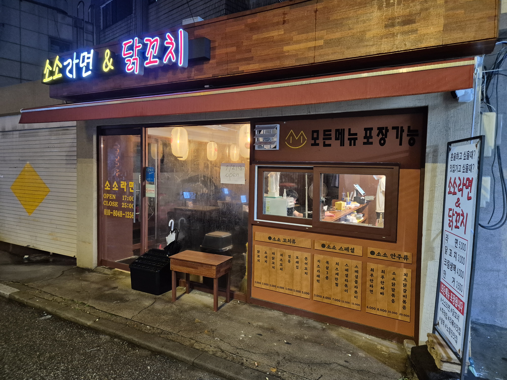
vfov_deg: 58.9
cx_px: 254
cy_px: 190
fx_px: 337
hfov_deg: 73.9
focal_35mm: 23
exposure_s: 1/60
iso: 1000
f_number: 1.8
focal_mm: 5.4
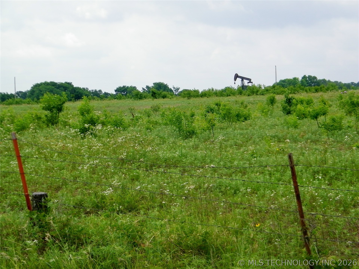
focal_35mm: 80
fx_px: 830
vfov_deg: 18.4
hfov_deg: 24.4
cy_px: 134
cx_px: 180
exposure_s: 1/160
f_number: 8.8
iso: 80
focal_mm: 14.3
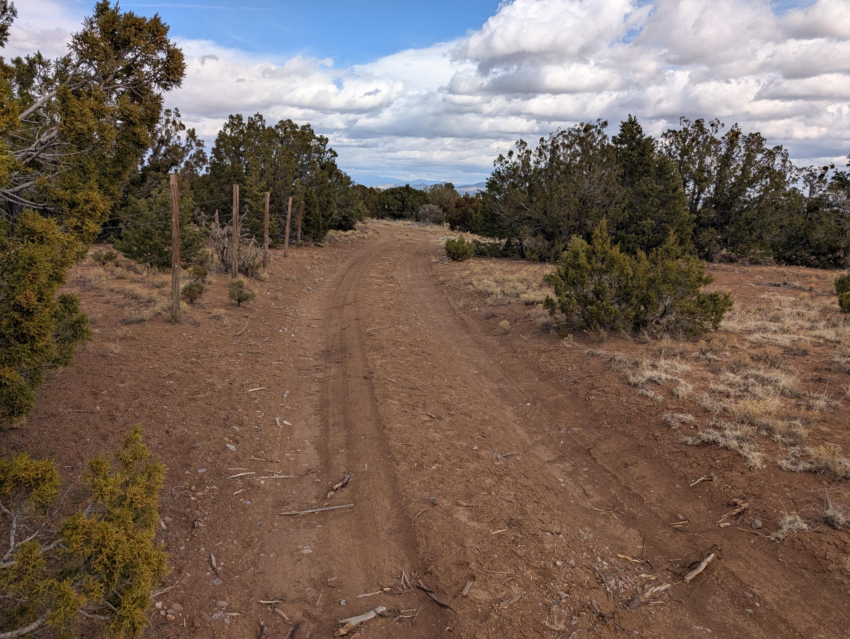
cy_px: 320
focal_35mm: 24
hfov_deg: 71.5
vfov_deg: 56.9
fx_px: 590
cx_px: 425
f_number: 1.68
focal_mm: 6.9
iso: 22
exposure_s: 1/1404
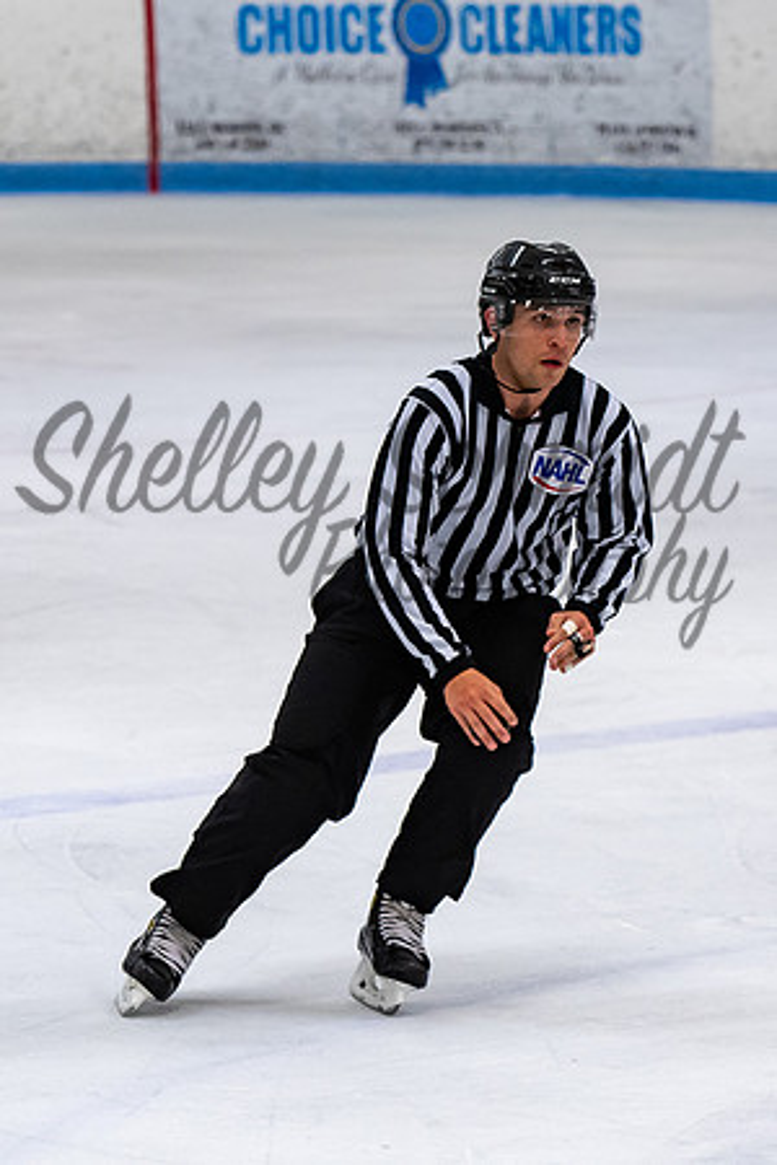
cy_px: 509
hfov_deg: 4.3
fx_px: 10245
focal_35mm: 316
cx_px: 567
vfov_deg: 6.5
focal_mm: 125
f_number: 3.5
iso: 1000
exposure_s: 1/800
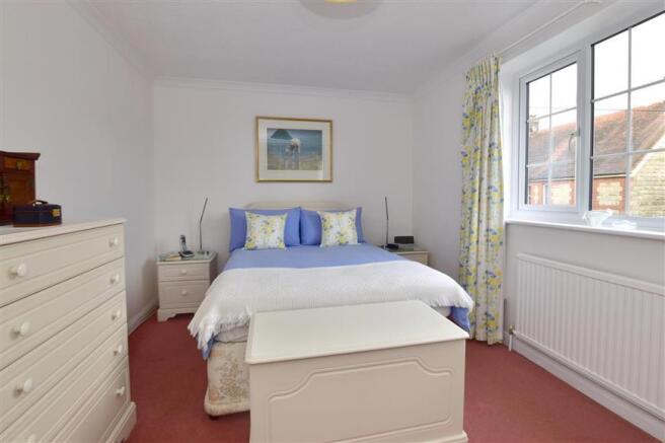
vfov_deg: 77.3
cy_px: 222
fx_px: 277
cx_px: 332
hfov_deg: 100.4
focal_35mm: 15
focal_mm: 10
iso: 200
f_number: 11
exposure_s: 1/50
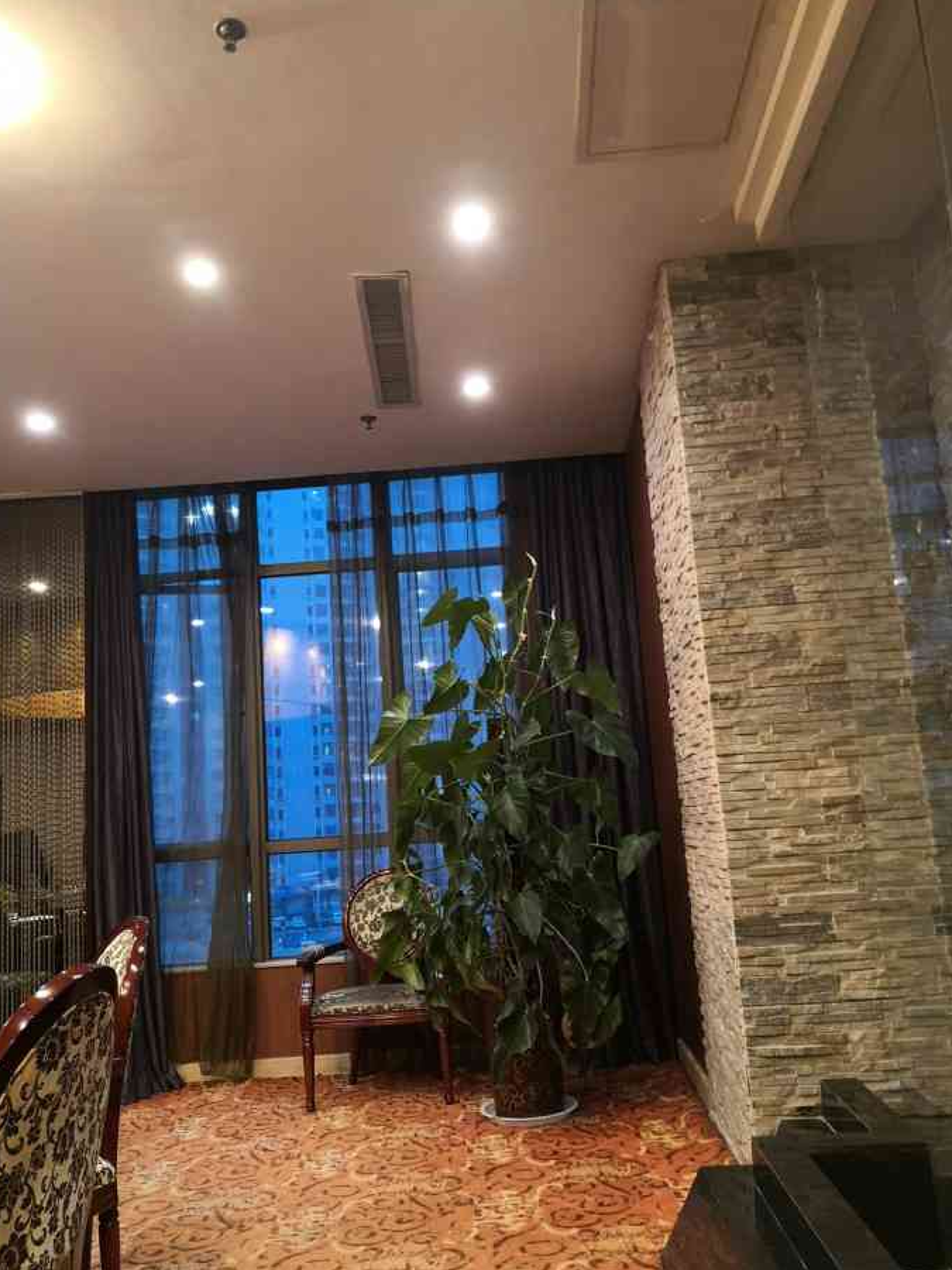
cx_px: 480
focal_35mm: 28
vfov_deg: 63.4
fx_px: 1027
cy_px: 646
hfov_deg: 49.7
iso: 400
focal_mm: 3.95
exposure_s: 1/25
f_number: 1.6
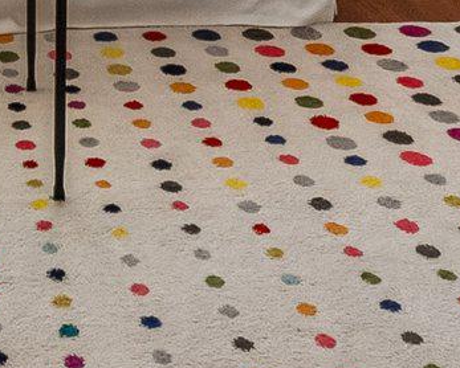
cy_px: -369
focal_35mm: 83
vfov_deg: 15.0
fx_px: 1131
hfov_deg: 21.5
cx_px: -80
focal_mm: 10
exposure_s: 1/200
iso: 400
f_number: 5.6
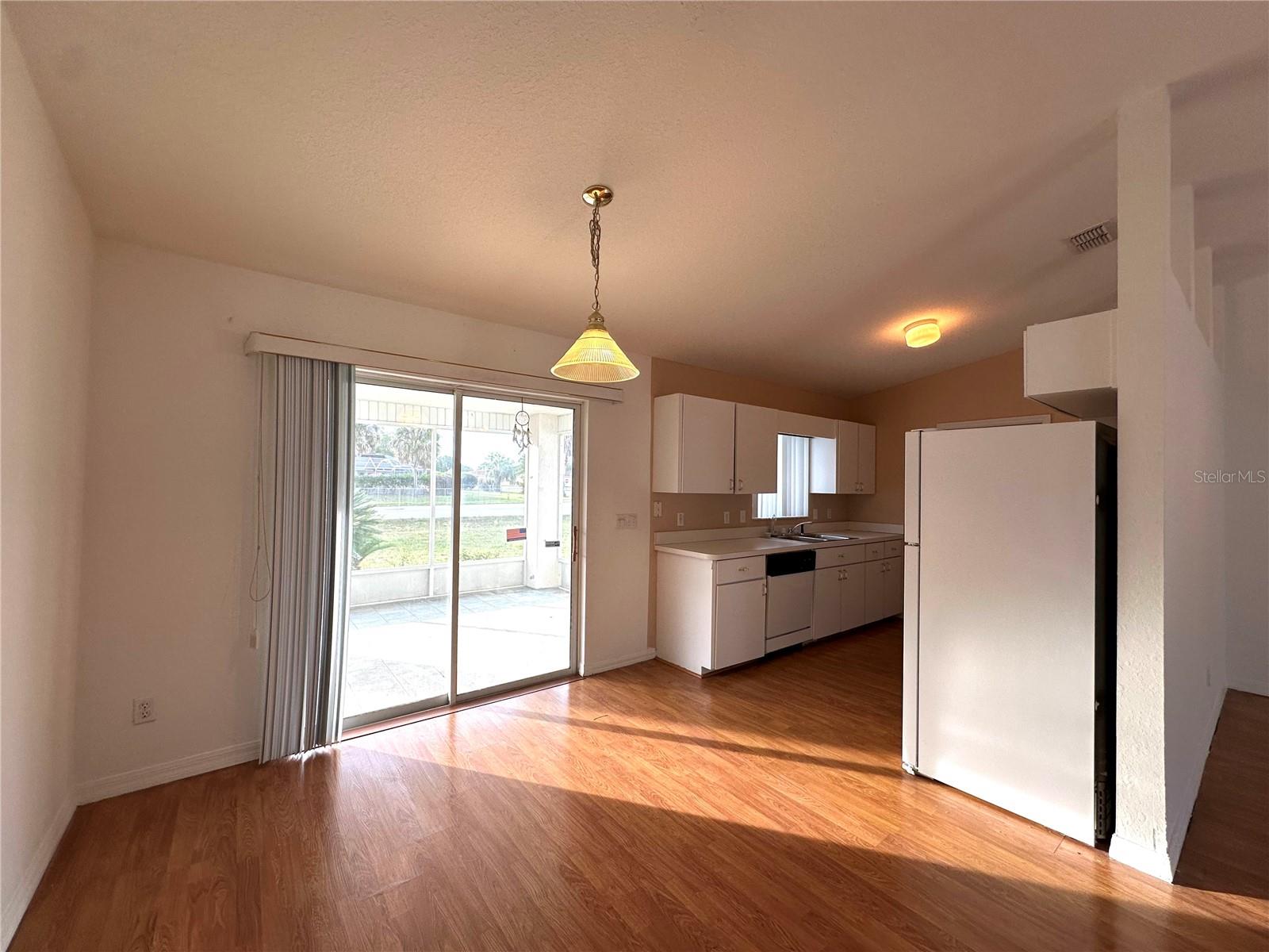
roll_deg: -1.0
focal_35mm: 14
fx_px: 513
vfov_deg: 85.7
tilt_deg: +1.7
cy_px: 476
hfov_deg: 102.1
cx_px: 634
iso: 64
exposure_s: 1/120
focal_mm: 2.22
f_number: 2.2
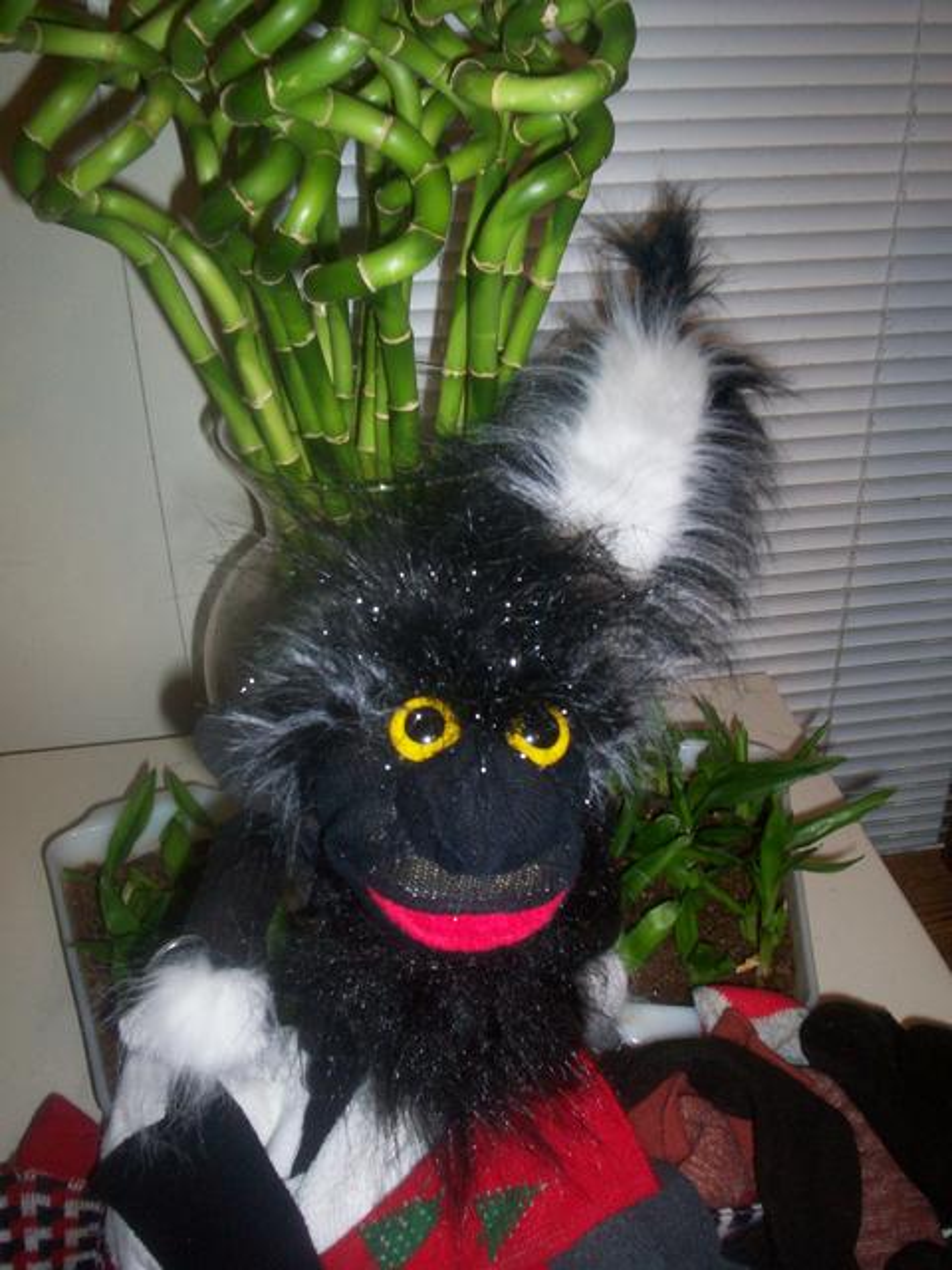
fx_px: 1320
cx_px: 476
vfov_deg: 51.4
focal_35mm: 36
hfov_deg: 39.7
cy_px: 635
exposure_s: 1/64
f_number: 4.5
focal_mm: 5.9
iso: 140
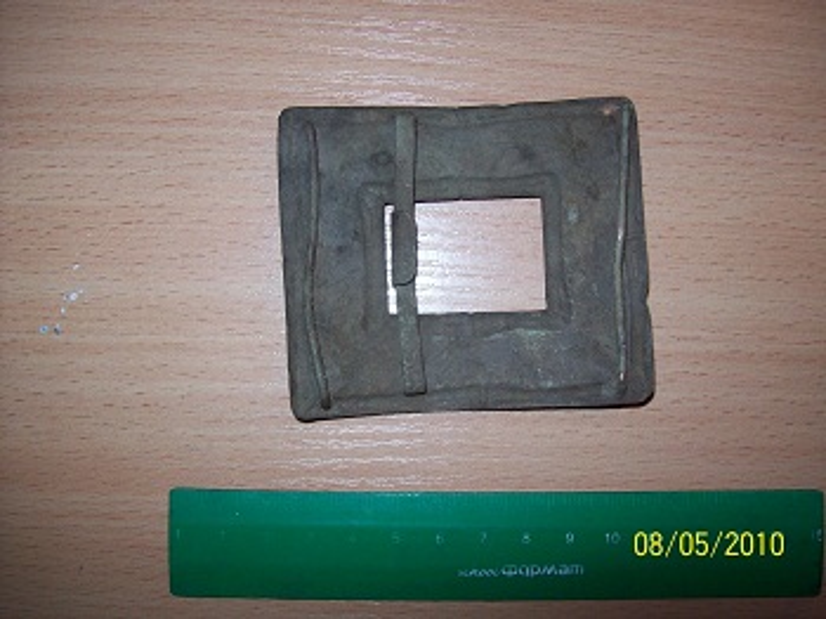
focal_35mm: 36
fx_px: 858
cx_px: 413
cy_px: 310
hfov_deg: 51.4
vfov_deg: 39.6
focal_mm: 6
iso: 80
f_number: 2.7
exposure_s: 1/64
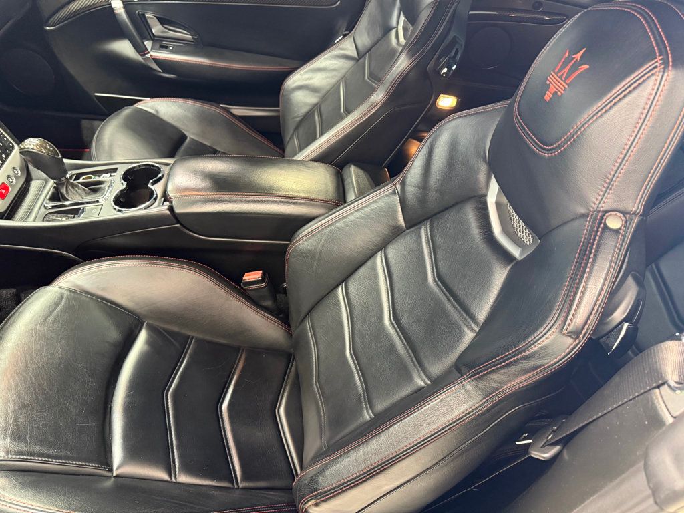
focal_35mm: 24
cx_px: 342
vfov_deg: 56.8
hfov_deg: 71.6
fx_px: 474
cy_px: 256
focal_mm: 6.76
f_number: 1.78
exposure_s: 1/40
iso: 640
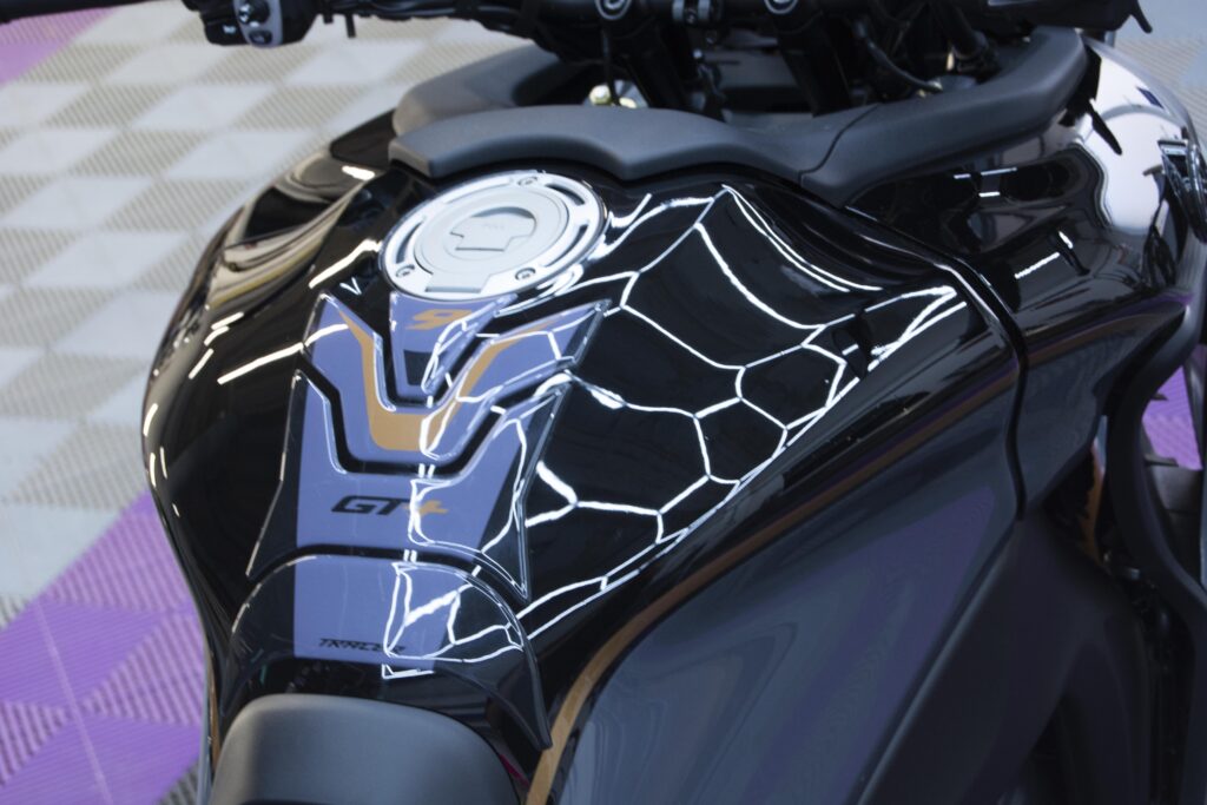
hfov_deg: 24.6
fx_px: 2766
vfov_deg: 16.6
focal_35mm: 82
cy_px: 402
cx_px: 604
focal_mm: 55
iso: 800
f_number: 5.6
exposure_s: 1/40
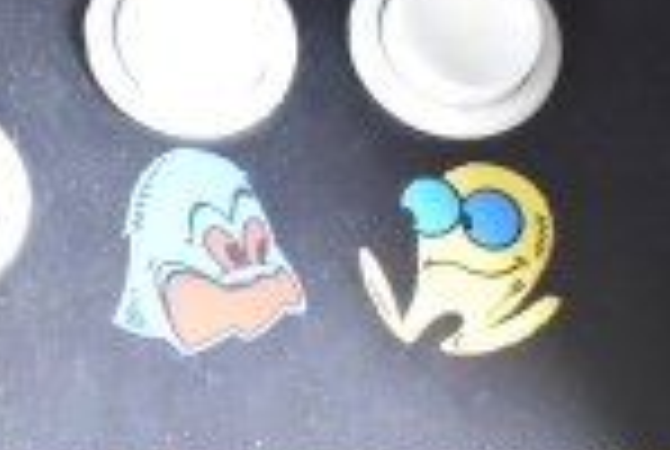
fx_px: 3655
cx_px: -679
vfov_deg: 7.0
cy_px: -20
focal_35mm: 196
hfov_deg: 9.7
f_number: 4.5
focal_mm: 32
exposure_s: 1/50
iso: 2200
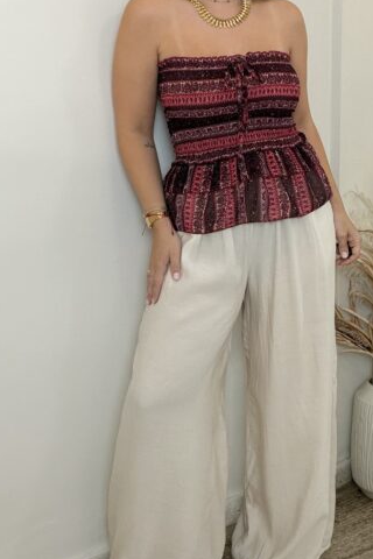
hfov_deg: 25.8
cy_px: 200
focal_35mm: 52
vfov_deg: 37.9
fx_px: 808
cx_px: 263
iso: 100
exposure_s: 1/60
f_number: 1.9
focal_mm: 2.71
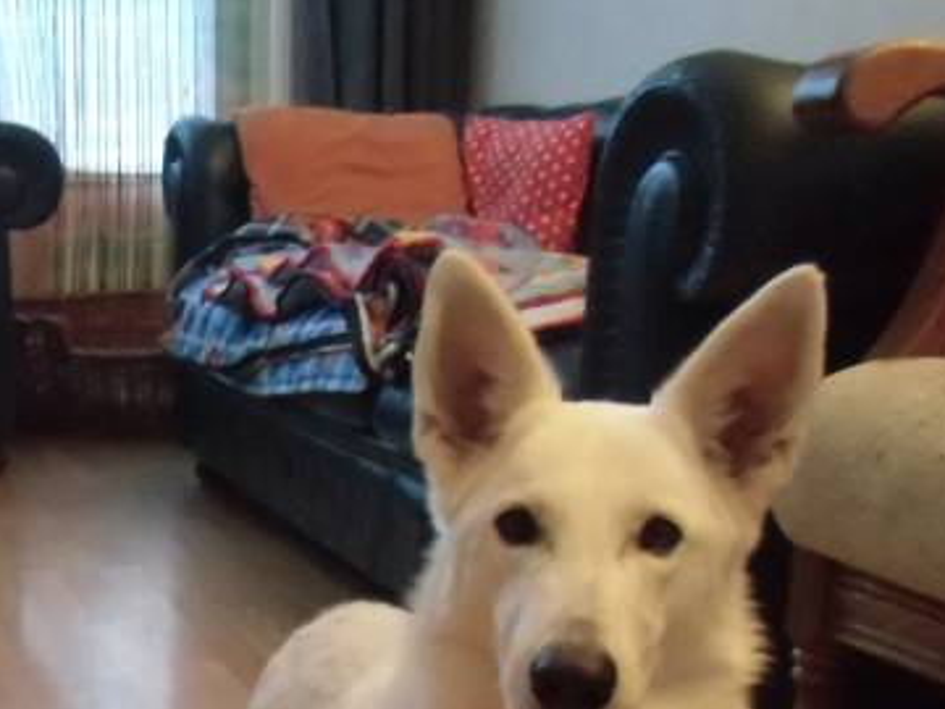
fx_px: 1638
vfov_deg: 23.1
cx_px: 126
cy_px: 755
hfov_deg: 31.0
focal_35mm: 60
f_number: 3
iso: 800
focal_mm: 4.24
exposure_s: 1/8
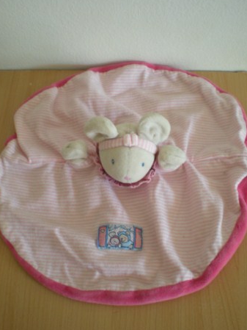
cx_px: 123
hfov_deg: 32.9
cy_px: 171
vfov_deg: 42.9
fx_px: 418
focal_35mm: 44
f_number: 3.1
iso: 200
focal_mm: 6.3
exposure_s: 1/24
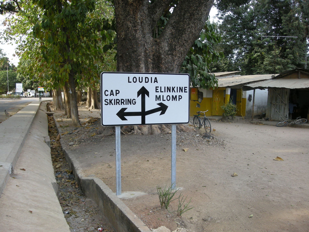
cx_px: 154
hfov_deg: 52.6
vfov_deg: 40.7
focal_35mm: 35
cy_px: 116
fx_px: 312
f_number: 2.8
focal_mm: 5.7
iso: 50
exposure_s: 1/154
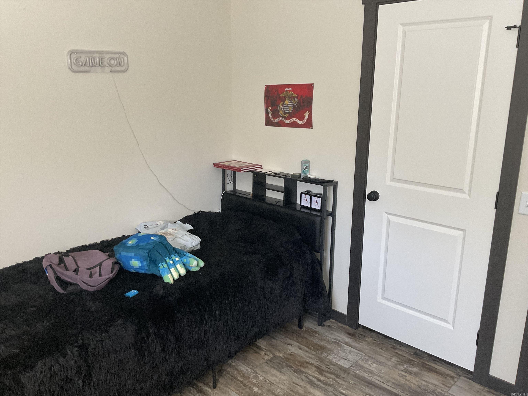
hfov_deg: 61.7
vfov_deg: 48.2
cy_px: 198
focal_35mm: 29
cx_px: 264
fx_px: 442
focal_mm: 3
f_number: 1.8
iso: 80
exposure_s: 1/60
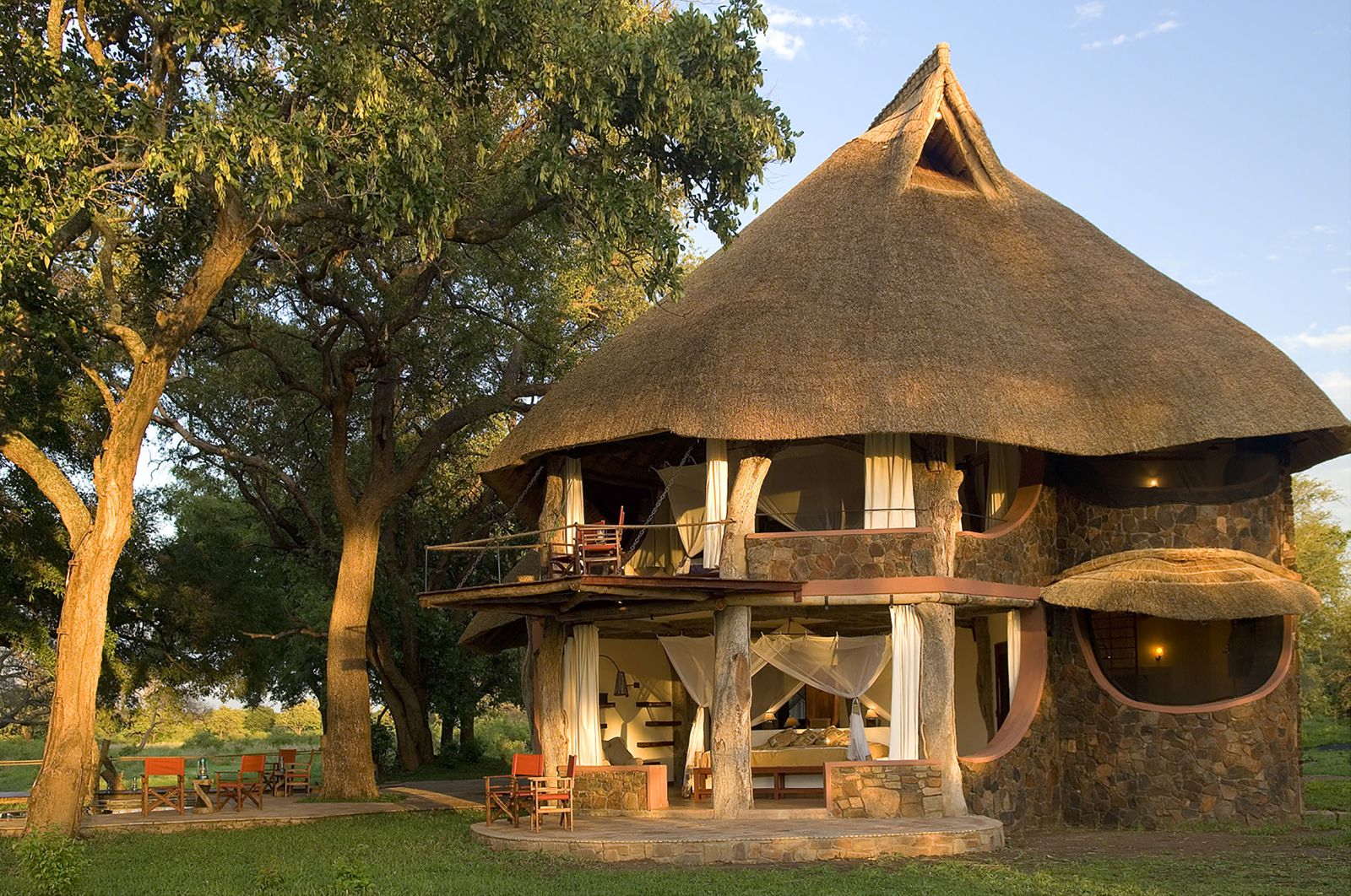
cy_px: 448
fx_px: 1293
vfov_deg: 38.3
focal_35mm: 34
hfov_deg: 55.2
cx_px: 676
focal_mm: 23
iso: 100
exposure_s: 1/15
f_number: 5
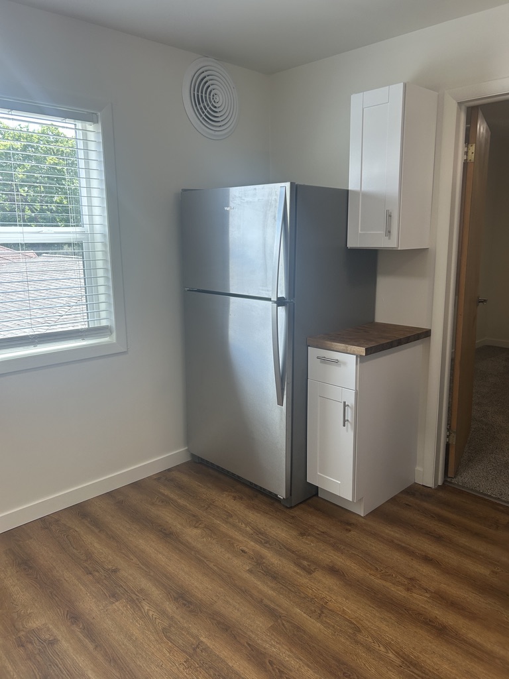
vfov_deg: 67.3
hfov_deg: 53.1
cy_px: 340
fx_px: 510
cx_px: 254
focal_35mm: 26
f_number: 1.5
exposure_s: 1/166
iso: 64
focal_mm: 5.7
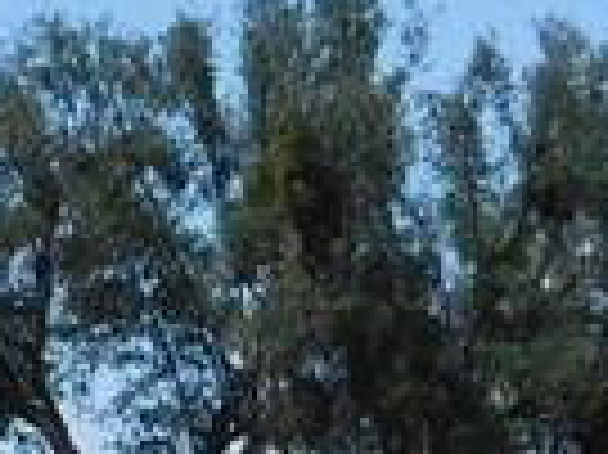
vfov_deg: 6.6
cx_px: -225
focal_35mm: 213
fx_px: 3738
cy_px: 1101
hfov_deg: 9.1
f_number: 6.4
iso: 125
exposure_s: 1/400
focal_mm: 4.9
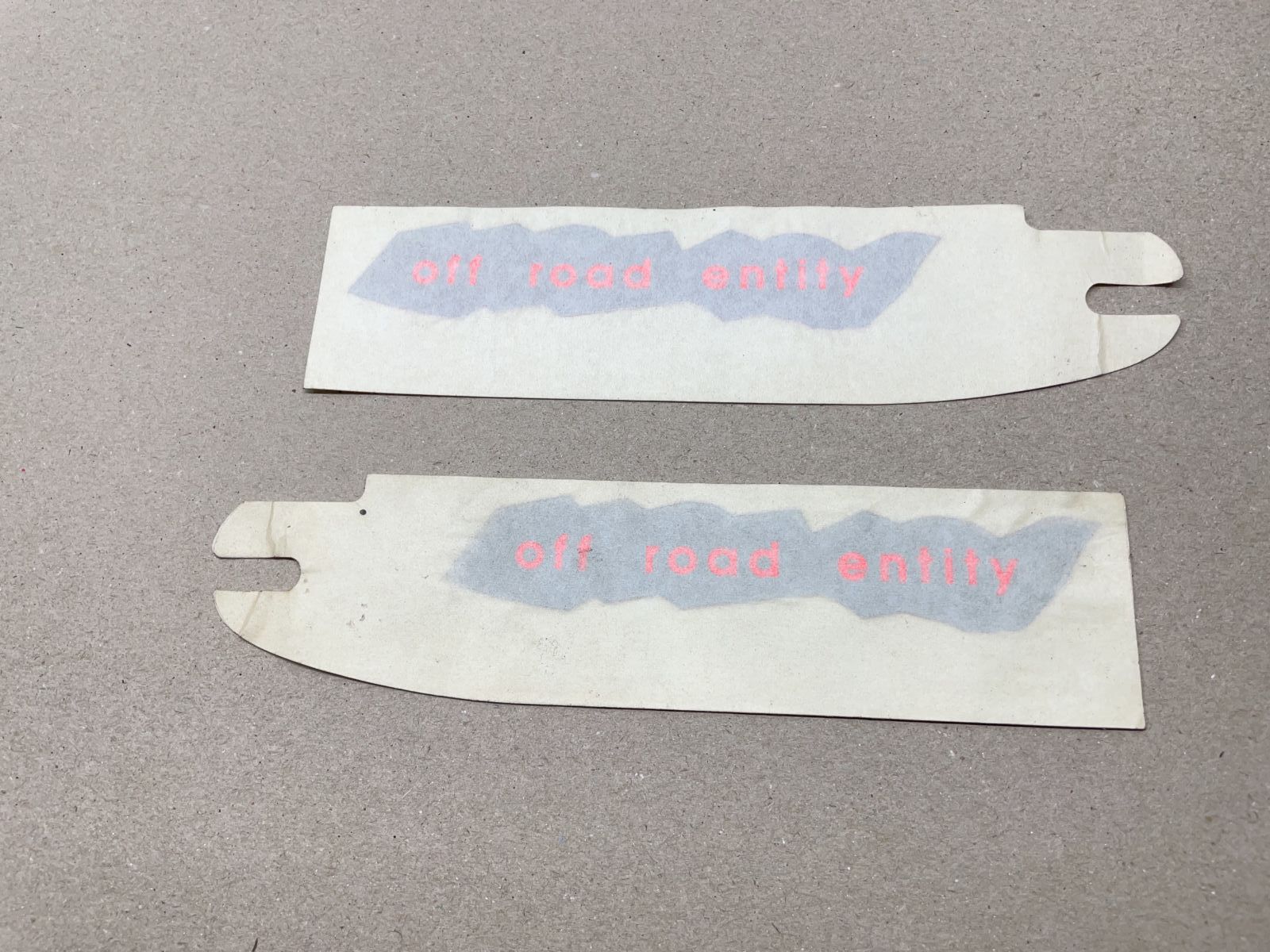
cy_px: 476
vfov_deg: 53.1
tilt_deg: -74.4
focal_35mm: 26
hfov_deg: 67.3
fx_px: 954
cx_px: 635
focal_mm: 4.2
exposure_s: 1/100
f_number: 1.6
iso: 32
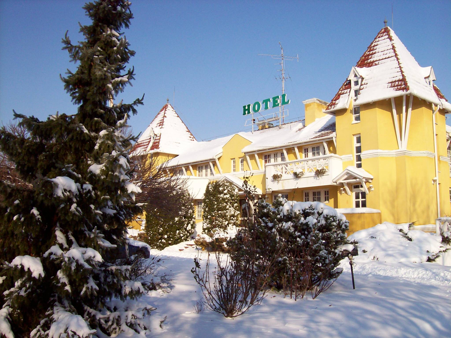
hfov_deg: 51.4
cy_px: 169
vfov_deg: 39.6
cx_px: 226
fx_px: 469
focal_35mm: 36
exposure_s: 1/968
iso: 80
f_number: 4.8
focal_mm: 6
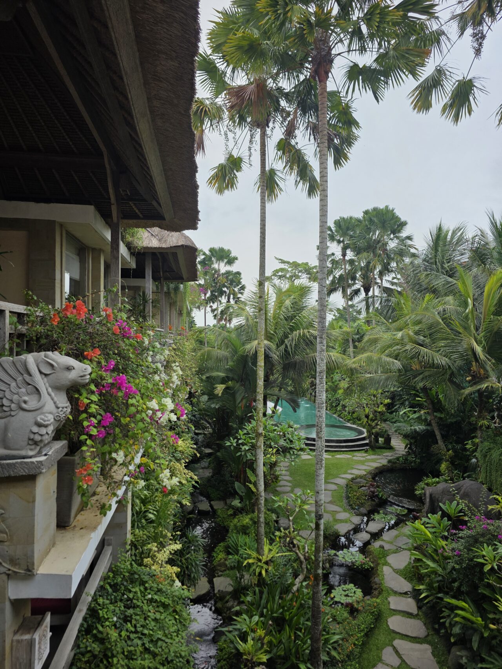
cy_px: 334
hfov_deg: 58.9
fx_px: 445
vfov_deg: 73.9
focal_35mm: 23
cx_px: 251
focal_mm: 6.3
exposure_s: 1/2628
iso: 80
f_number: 1.7
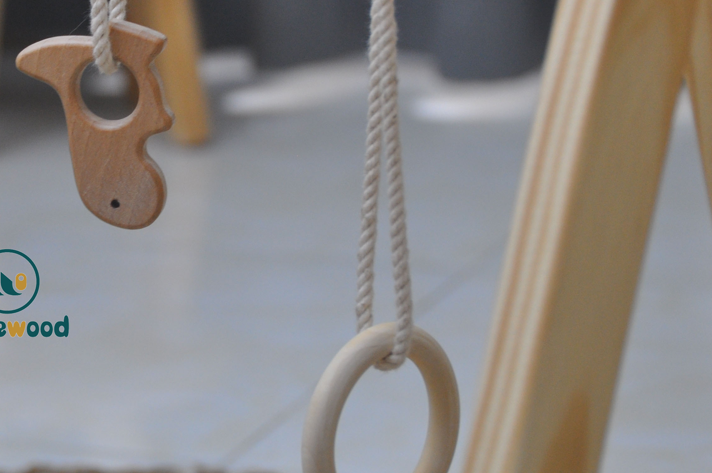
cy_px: 172
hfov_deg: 12.0
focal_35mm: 170
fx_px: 3358
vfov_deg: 8.1
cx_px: 94
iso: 640
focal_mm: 60
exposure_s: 1/30
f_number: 4.8
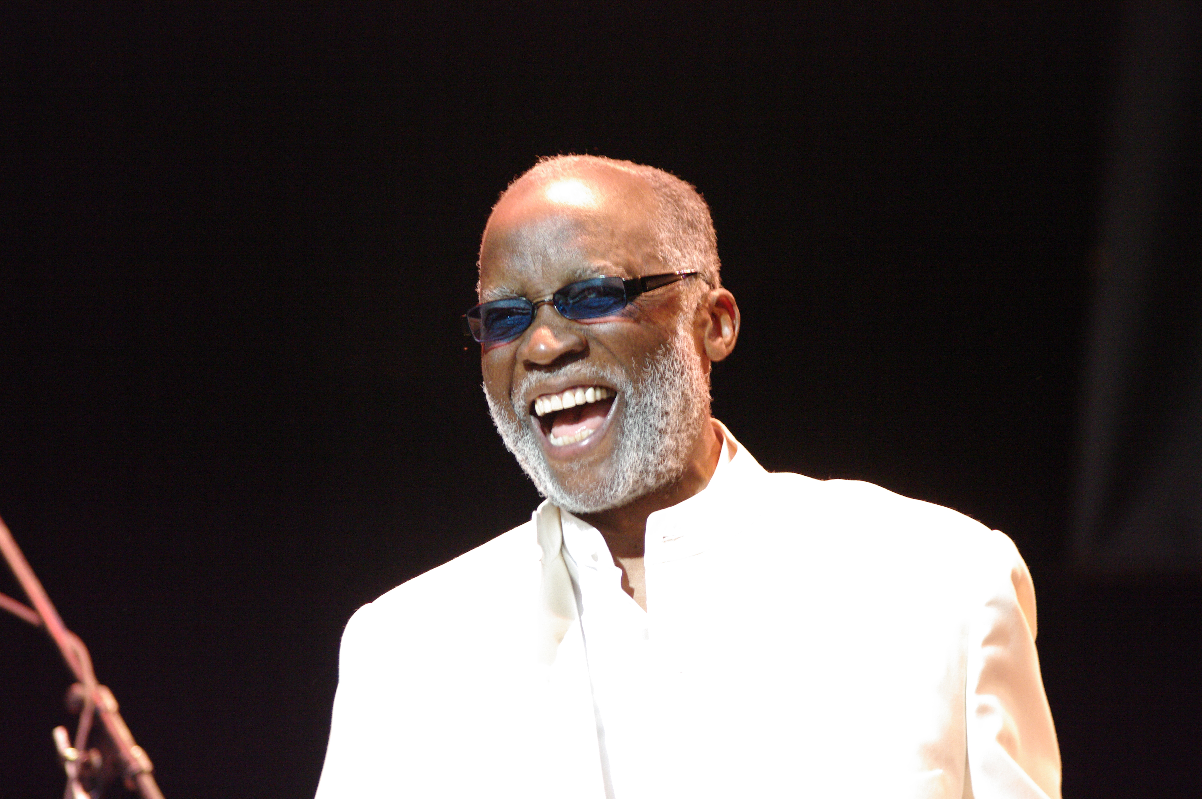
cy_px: 400
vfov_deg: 7.6
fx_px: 6003
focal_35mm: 180
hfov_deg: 11.4
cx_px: 601
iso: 1600
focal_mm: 120
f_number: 5.6
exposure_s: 1/60
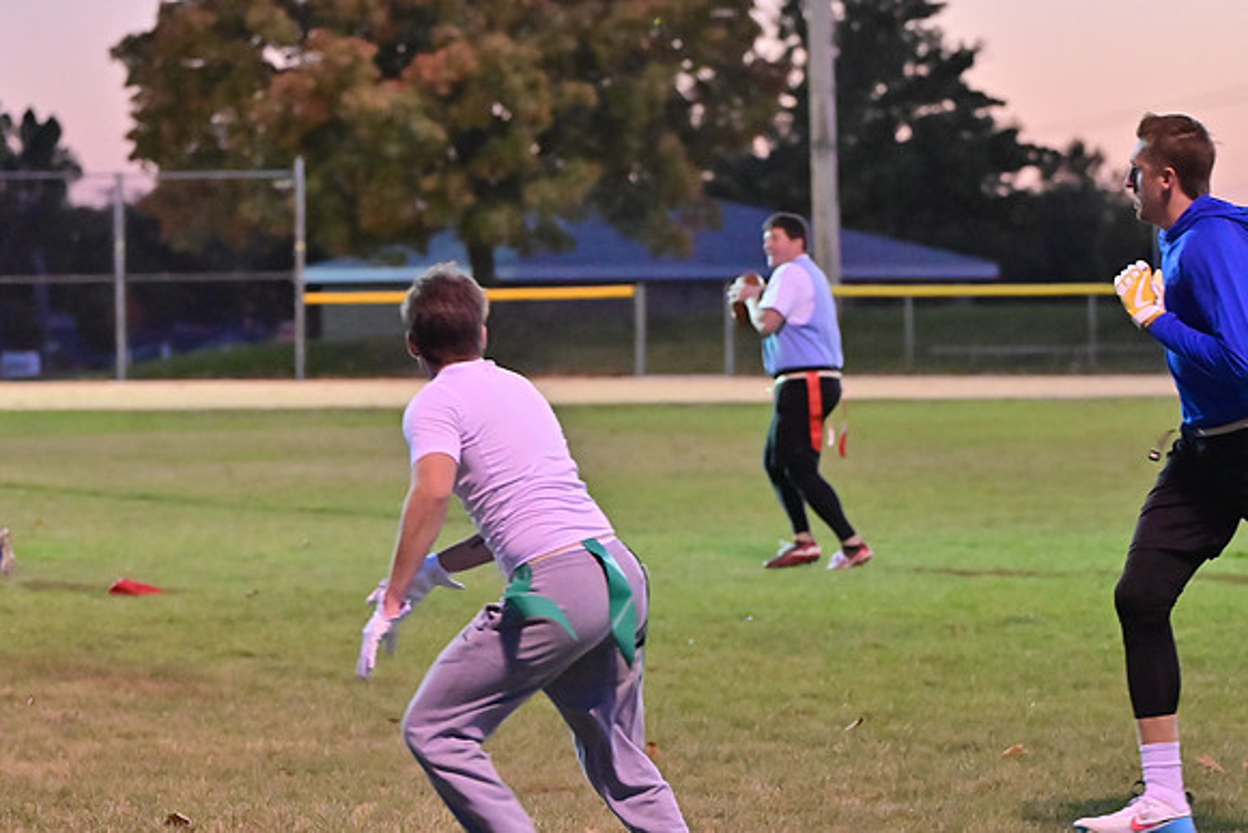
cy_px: 416
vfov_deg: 8.7
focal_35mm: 157
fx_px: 5444
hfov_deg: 13.1
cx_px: 624
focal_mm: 105
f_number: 4
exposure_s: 1/500
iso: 6400
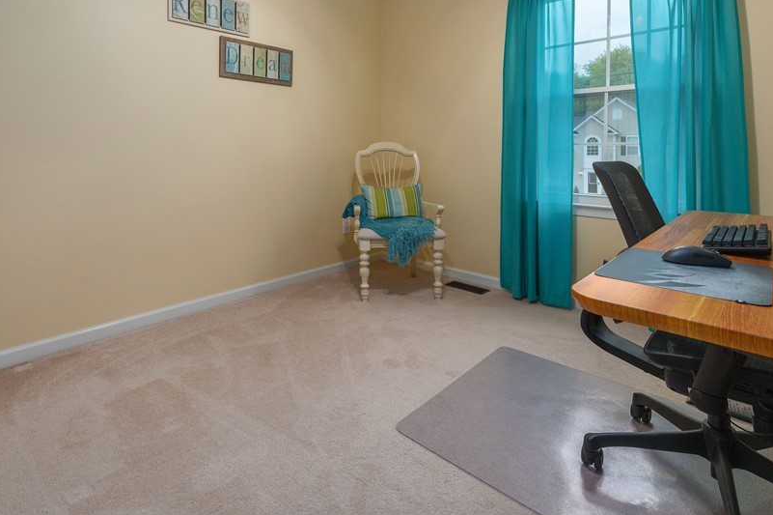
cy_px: 177
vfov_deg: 63.1
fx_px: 408
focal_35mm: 19
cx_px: 319
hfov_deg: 86.1
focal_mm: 14
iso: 320
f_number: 8
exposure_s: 1/60
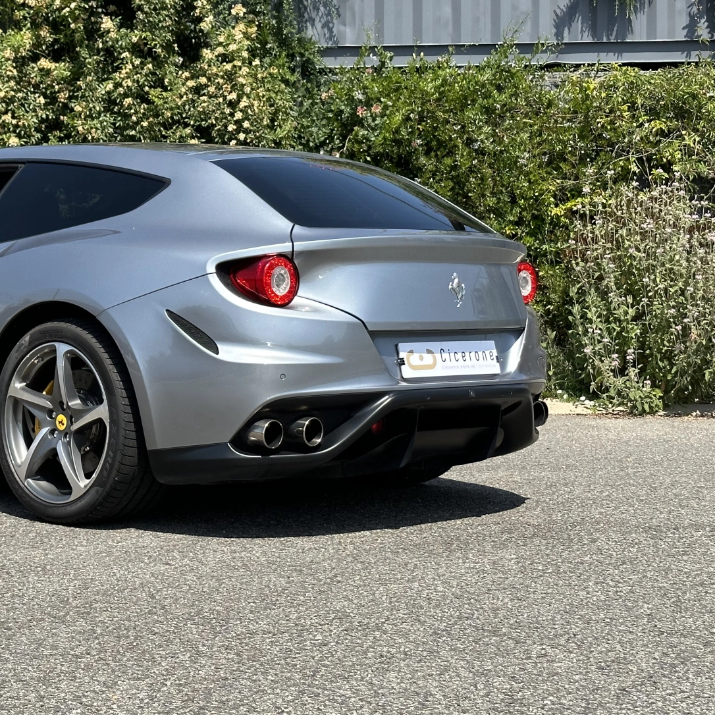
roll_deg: +0.7
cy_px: 281
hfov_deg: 22.7
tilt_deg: -0.7
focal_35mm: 75
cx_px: 136
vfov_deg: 23.0
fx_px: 1753
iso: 64
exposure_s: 1/2532
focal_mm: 6.86
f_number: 1.78
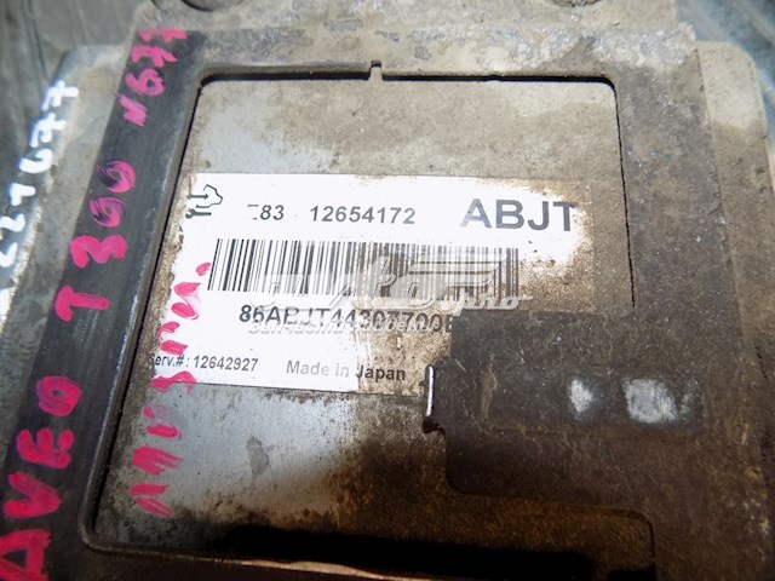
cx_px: 388
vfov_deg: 58.9
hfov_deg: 73.9
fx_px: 515
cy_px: 290
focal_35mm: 23
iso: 200
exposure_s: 1/30
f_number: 3.1
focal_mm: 4
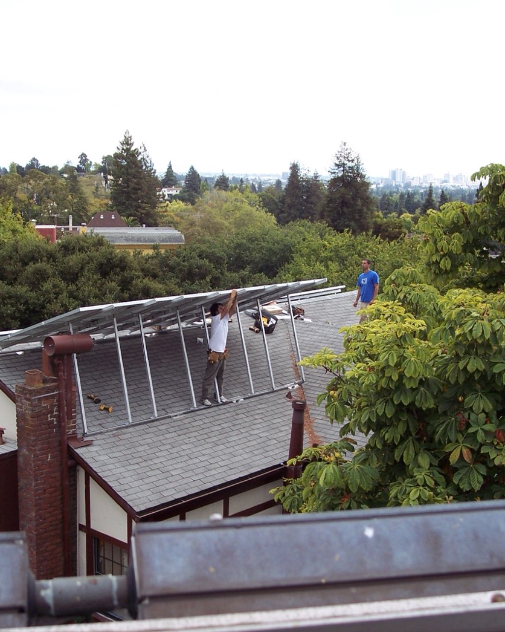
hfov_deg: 29.6
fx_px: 953
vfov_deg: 36.7
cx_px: 203
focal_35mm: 51
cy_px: 316
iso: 100
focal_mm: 8
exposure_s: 1/350
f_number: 3.4
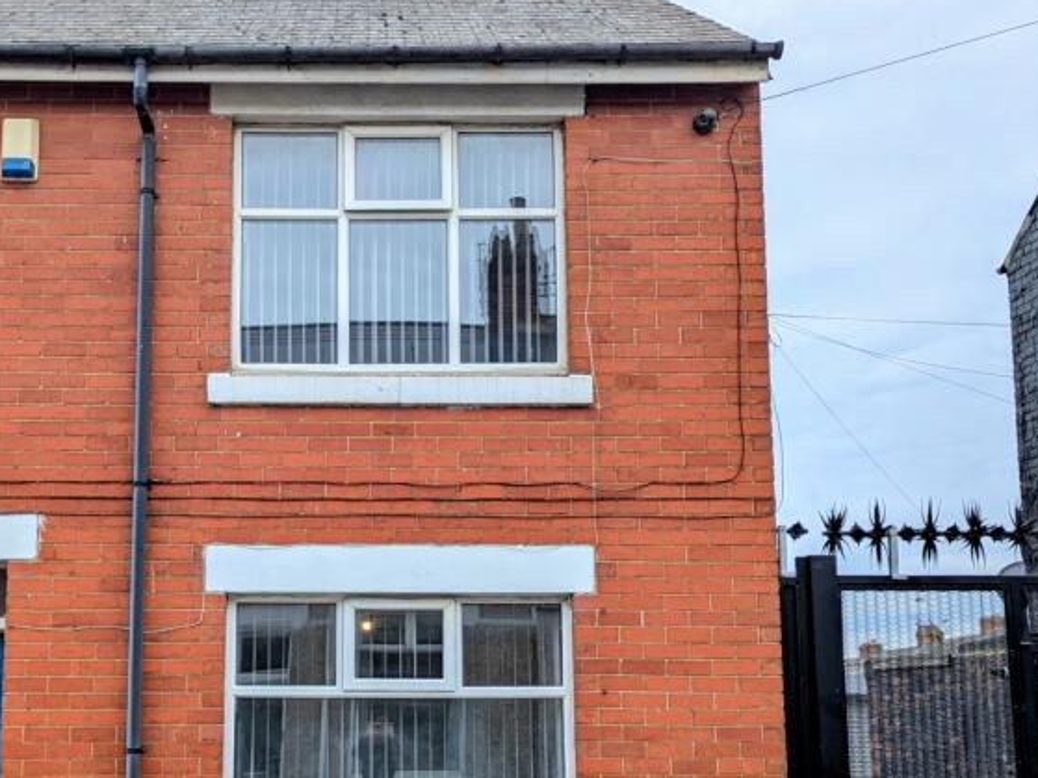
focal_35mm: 44
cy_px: 555
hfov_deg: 42.6
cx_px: 381
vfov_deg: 32.4
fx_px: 1319
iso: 41
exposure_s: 1/1639
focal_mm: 6.81
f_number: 1.85
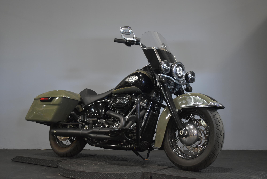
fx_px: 289
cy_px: 90
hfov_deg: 49.5
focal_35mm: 39
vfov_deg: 34.2
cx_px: 134
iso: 1100
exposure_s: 1/30
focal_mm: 26
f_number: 4.2
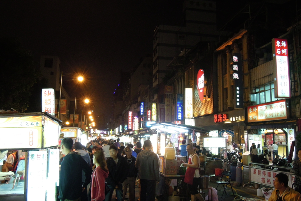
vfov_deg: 40.0
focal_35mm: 33
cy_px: 101
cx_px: 149
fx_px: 276
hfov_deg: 57.2
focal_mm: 5.5
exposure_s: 1/25
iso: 400
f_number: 3
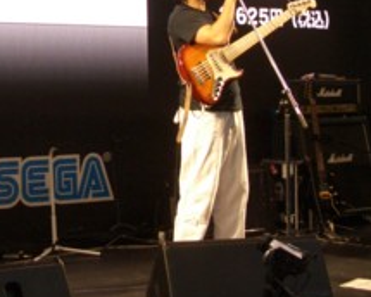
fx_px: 922
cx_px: 28
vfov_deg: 18.0
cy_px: 31
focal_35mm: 84
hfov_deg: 22.1
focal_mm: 6.8
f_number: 2.8
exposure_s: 1/60
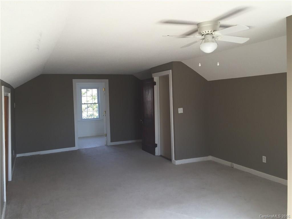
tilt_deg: -3.0
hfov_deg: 61.7
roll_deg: +2.4
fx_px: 245
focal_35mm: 29
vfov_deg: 48.2
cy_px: 110
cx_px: 146
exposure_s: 1/120
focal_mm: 4.15
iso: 50
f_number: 2.2
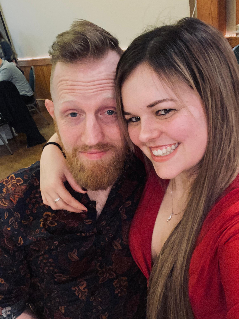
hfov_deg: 46.8
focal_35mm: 30
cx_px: 120
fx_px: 276
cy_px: 160
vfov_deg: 60.0
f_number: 2.2
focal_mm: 2.71
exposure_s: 1/30
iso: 500
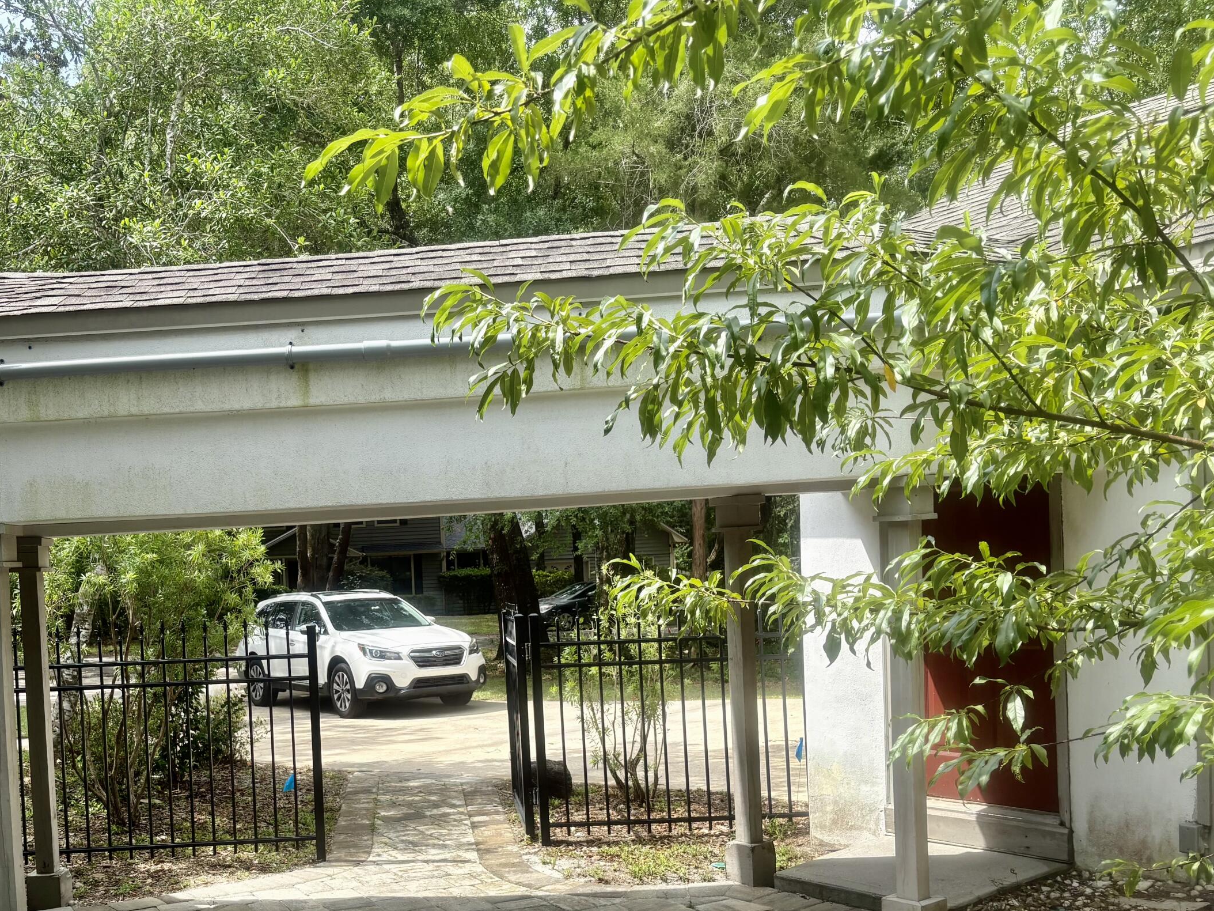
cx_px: 411
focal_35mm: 37
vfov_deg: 38.1
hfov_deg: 49.3
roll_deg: +3.1
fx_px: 1298
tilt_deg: -1.0
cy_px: 630
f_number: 1.6
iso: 50
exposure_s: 1/1155
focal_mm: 5.96
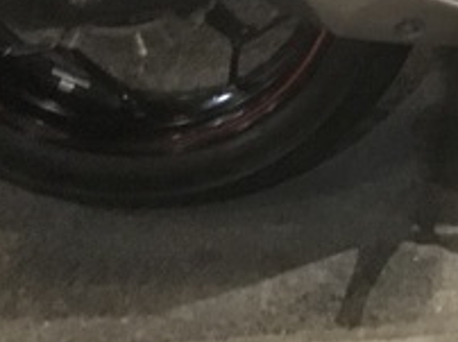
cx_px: 753
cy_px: -222
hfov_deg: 15.8
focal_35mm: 111
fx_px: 1467
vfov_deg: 12.4
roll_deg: +0.7
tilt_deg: -31.0
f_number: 1.8
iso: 320
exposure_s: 1/4
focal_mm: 3.99
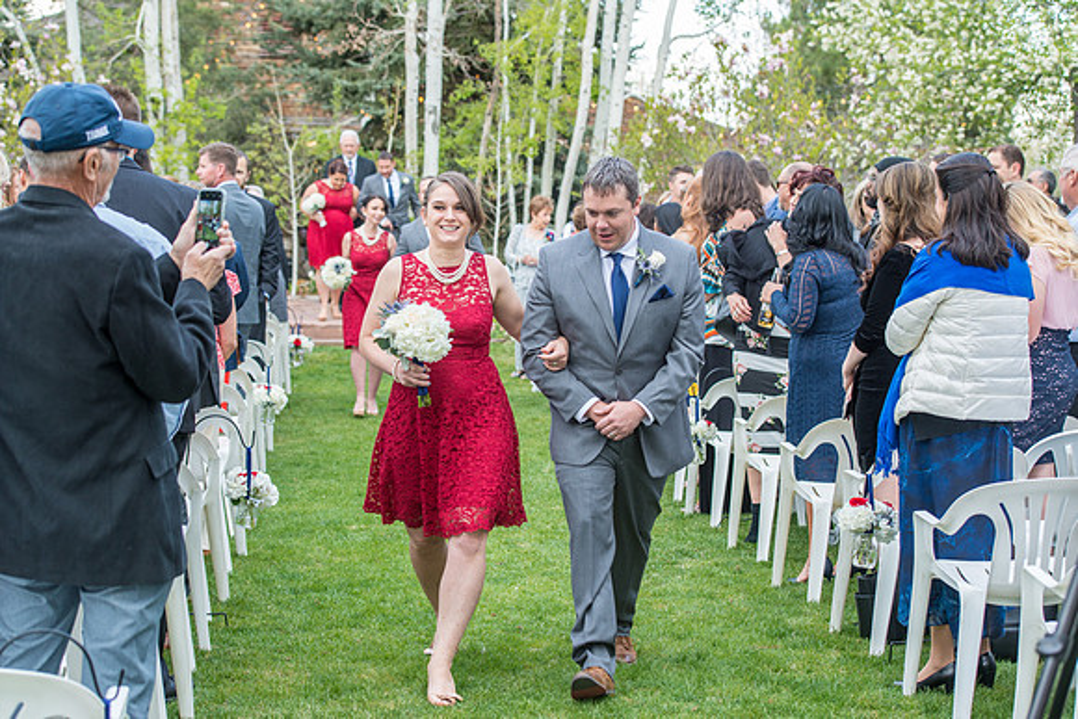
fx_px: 2097
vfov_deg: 19.5
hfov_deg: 28.8
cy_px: 360
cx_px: 539
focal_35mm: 70
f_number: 5
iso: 400
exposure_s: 1/200
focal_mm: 70
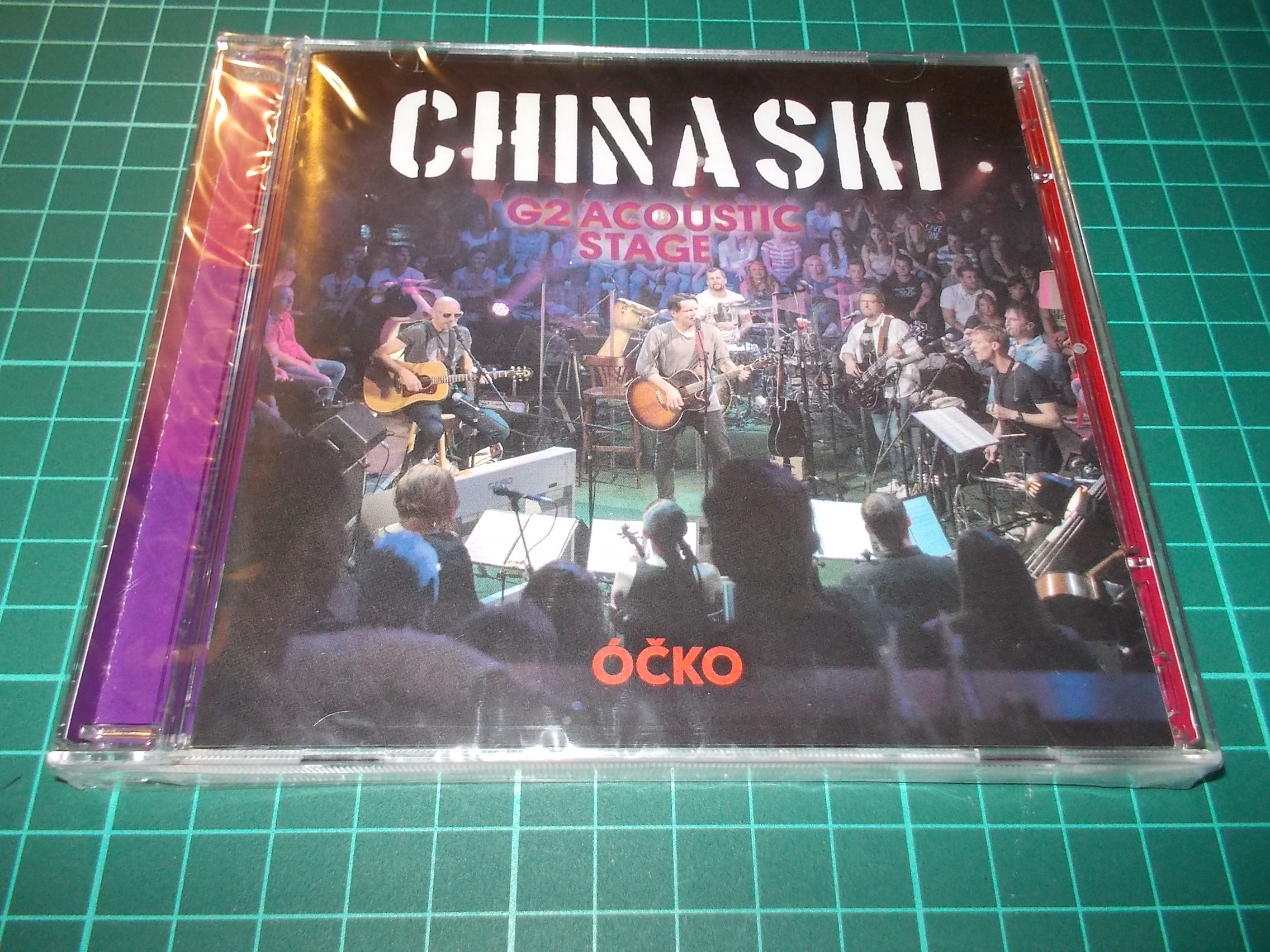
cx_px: 635
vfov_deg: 48.2
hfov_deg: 61.7
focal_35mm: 29
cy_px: 476
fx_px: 1064
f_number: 3.3
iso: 200
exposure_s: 1/30
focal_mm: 4.1
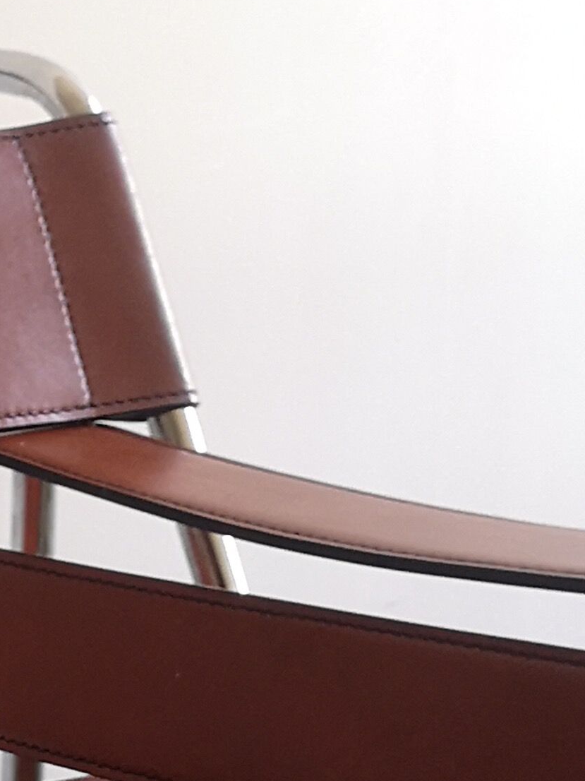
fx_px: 2818
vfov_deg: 15.7
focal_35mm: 125
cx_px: -657
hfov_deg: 10.7
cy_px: 554
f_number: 1.8
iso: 80
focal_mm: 3.95
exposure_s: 1/50
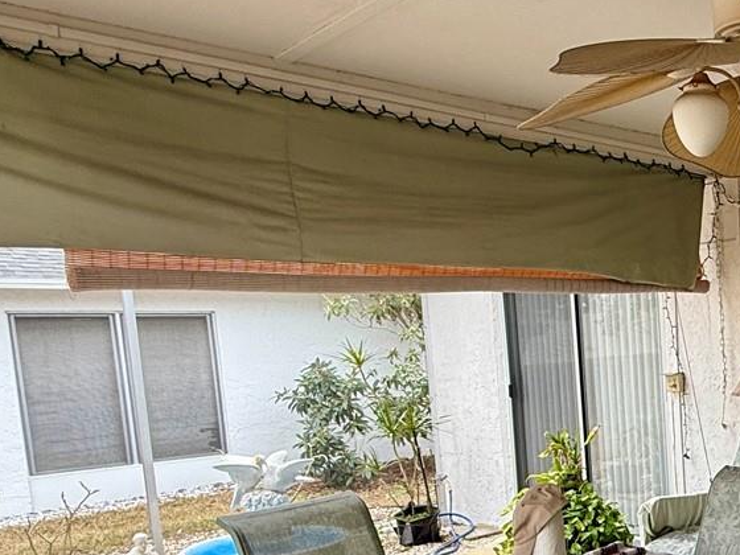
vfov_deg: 34.9
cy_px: 439
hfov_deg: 40.4
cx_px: 757
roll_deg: +1.7
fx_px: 855
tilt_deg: -7.0
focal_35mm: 40
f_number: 2.2
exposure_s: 1/99
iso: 64
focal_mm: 2.22
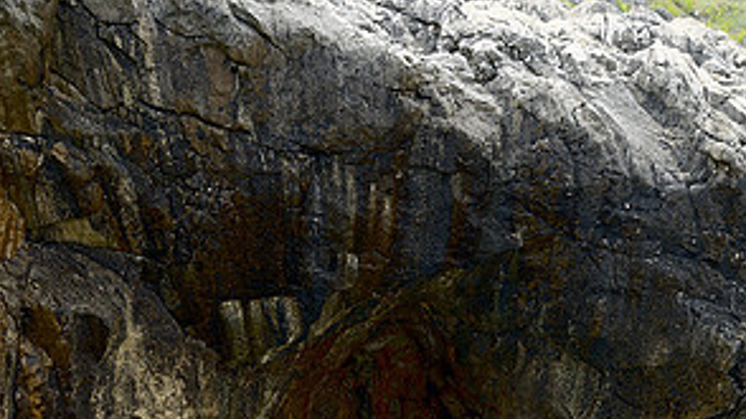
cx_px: 370
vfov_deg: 25.9
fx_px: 807
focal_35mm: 41
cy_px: 505
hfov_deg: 49.6
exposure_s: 1/50
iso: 100
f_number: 6.3
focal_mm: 17
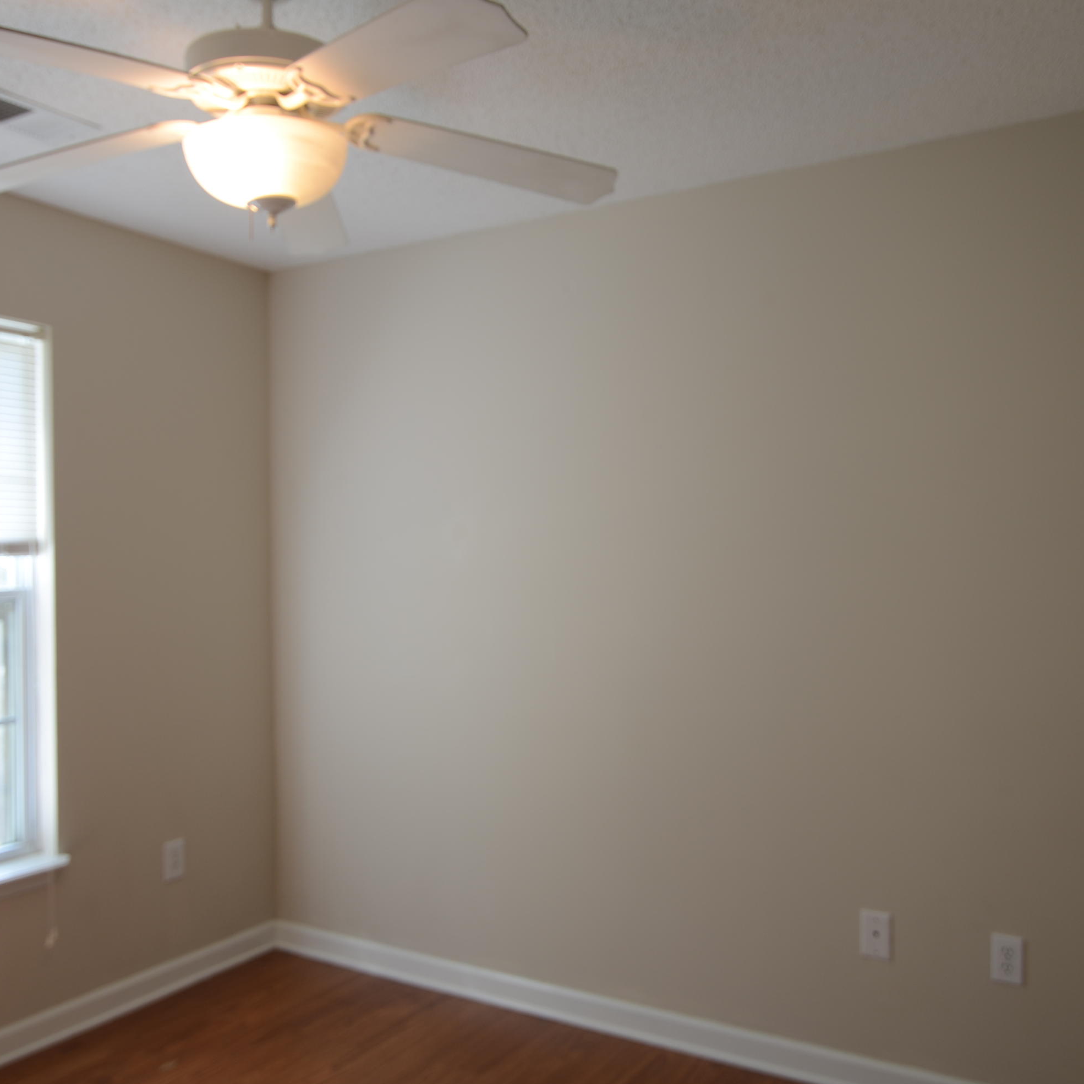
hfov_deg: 52.5
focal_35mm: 31
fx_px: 1098
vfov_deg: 52.5
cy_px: 542
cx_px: 501
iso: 100
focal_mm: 16
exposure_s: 1/40
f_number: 3.2
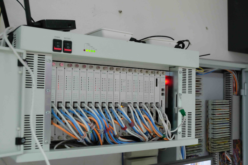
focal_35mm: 42
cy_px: 82
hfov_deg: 46.4
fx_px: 289
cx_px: 124
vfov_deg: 31.9
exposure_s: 1/55
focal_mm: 27.7
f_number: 3.2
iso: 3200
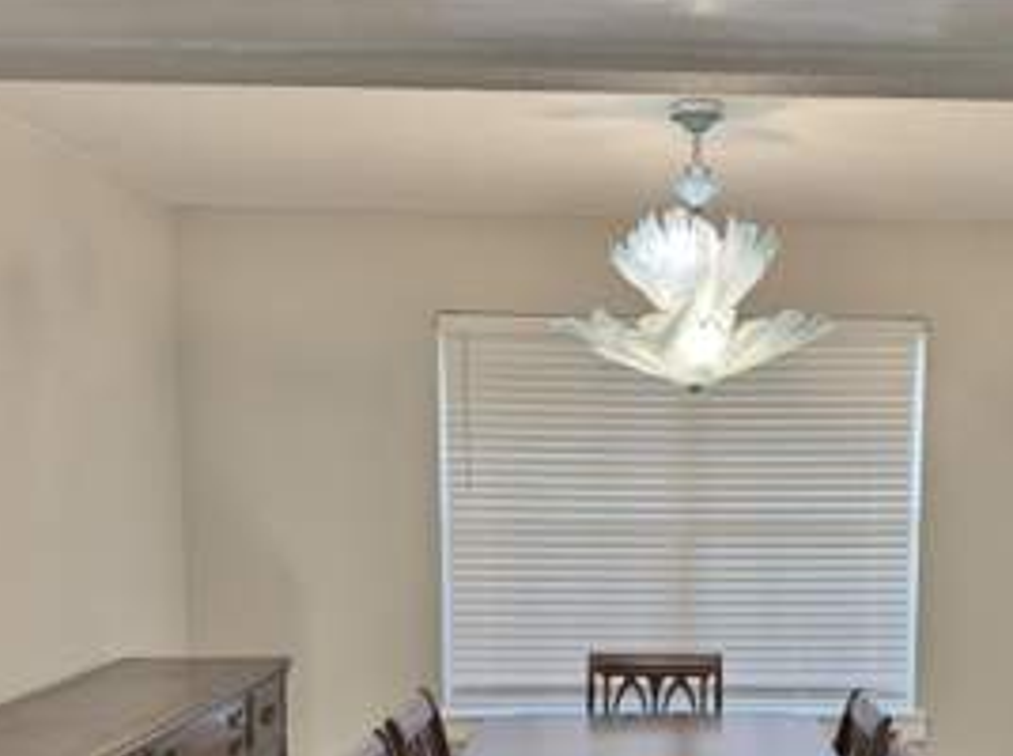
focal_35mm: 43
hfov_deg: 43.2
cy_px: 595
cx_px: 695
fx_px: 1256
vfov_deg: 32.6
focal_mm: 6.76
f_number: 1.78
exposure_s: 1/60
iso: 125
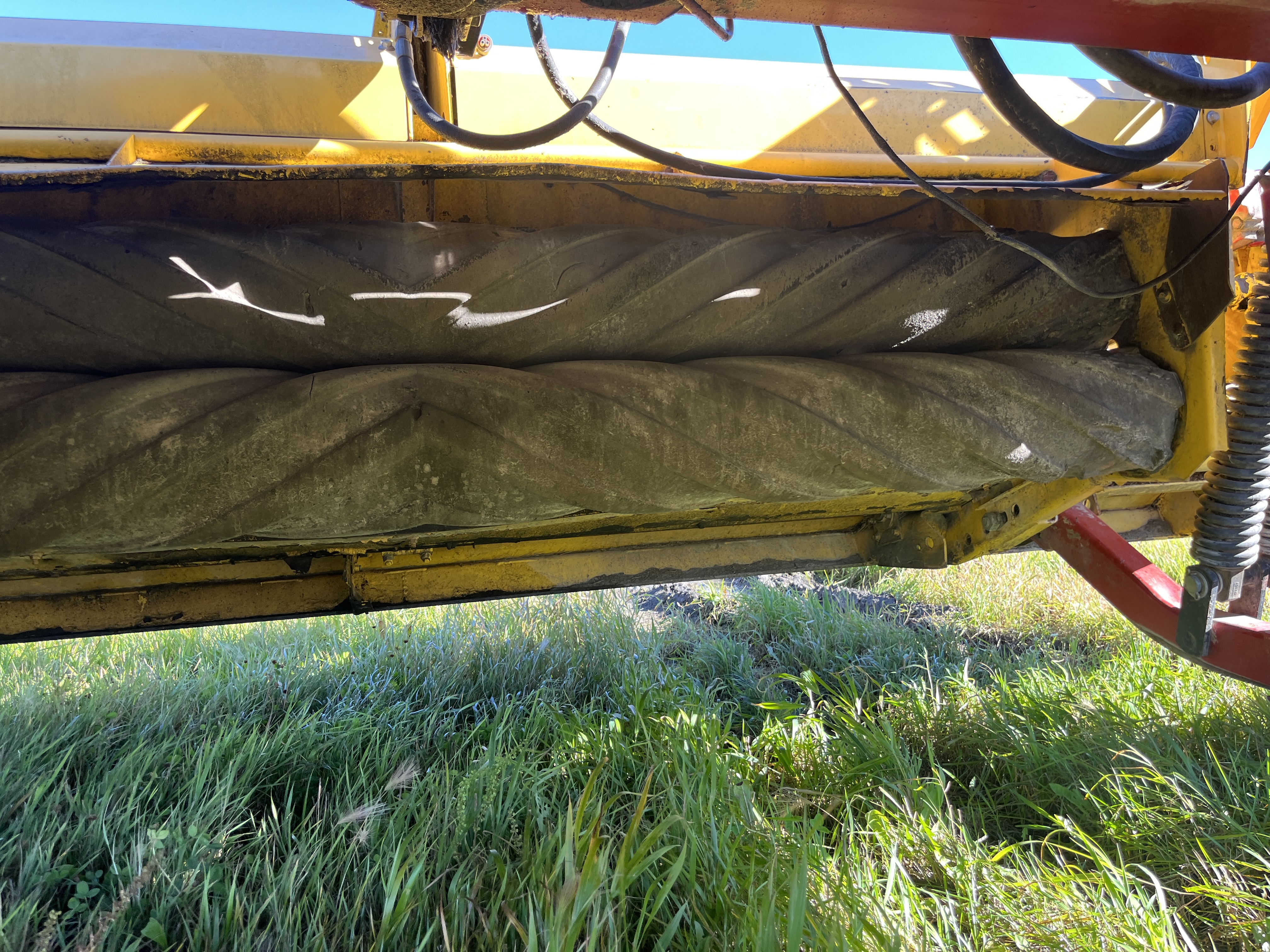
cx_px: 635
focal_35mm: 26
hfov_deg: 67.3
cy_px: 476
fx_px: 954
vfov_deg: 53.1
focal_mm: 5.1
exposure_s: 1/164
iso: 50
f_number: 1.6
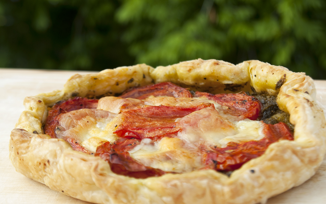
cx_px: 163
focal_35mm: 116
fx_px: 1026
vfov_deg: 11.3
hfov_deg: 18.0
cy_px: 106
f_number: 8
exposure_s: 1/90
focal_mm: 75
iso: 200
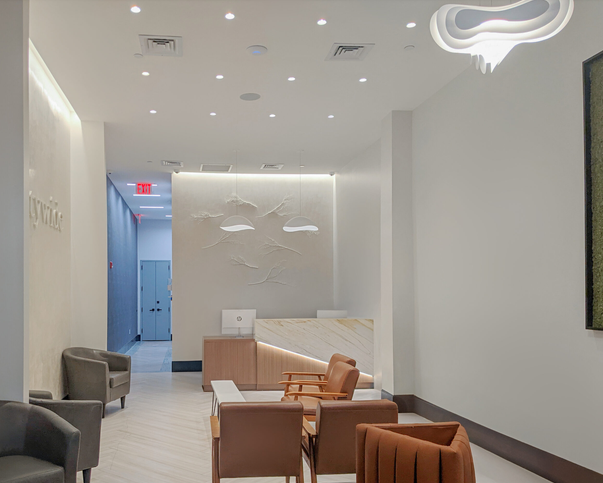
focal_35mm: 29
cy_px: 248
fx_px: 518
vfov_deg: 50.0
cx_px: 285
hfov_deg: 60.4
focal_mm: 4.44
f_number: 1.8
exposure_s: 1/120
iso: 87
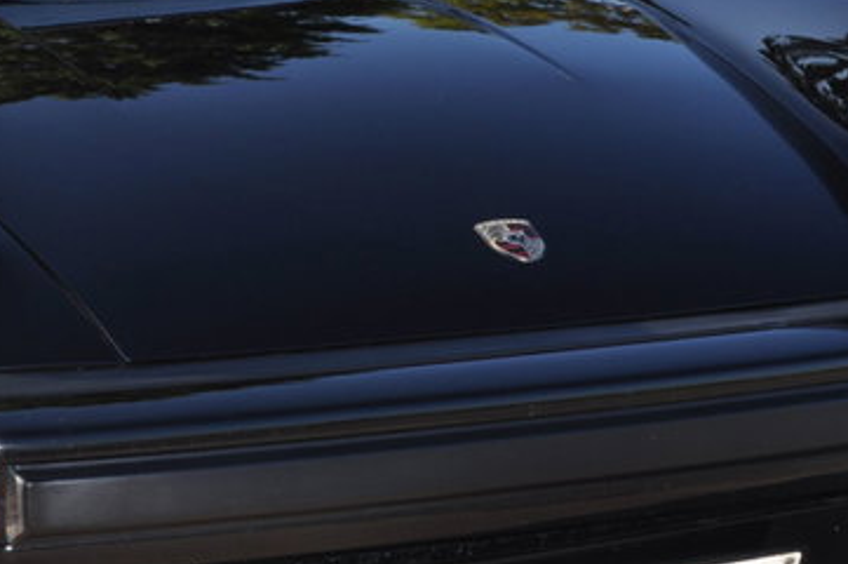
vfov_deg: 11.5
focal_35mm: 119
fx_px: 2801
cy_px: 261
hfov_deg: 17.1
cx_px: 209
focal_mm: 28
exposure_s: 1/200
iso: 200
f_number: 10
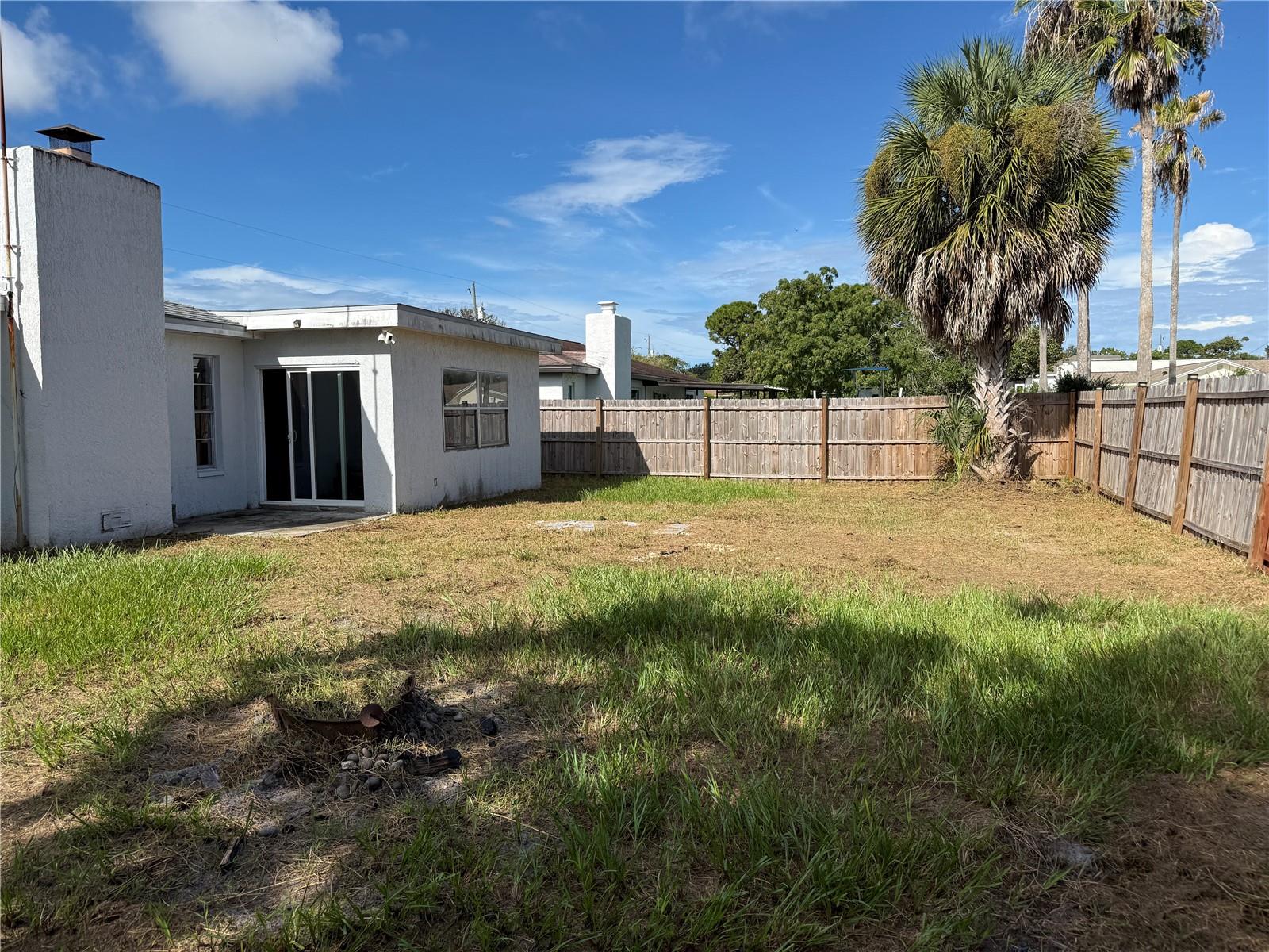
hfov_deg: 71.6
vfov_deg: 56.8
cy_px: 476
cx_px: 634
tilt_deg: -2.9
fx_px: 880
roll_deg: +0.2
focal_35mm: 24
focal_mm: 6.76
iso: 80
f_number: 1.78
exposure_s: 1/4673
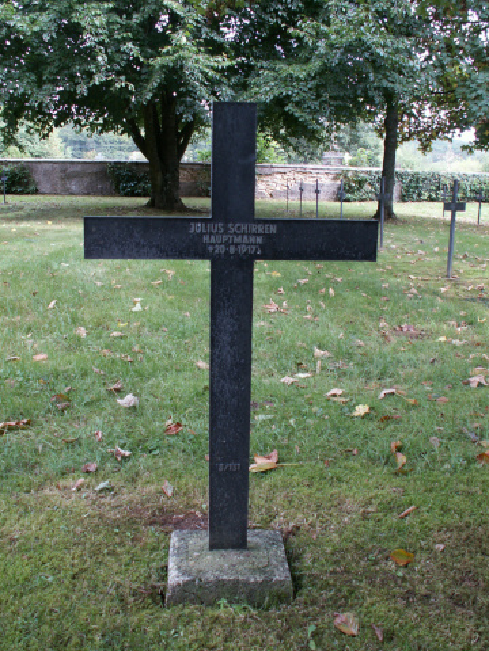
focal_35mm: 35
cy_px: 326
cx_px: 244
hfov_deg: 40.7
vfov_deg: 52.6
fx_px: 659
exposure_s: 1/30
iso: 50
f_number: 3.5
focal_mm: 5.86
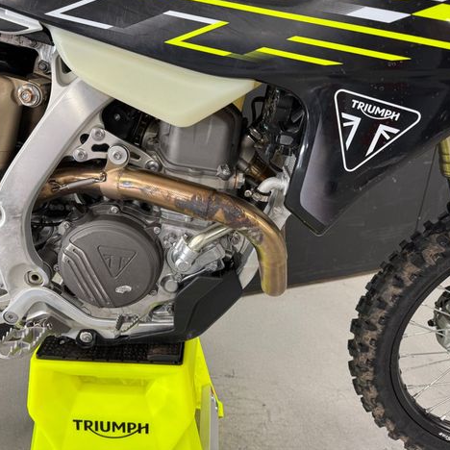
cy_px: 221
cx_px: 185
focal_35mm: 29
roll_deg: -0.4
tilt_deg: -24.3
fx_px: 427
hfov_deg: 55.3
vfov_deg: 55.6
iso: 125
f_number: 1.78
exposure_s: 1/50
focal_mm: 6.76
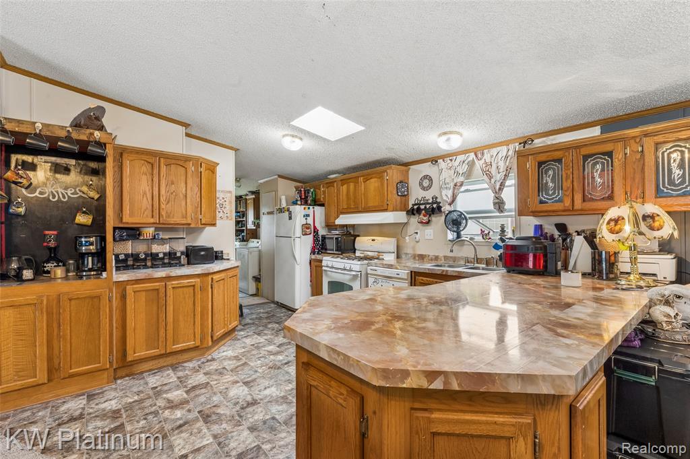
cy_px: 230
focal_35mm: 16
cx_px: 345
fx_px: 307
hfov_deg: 96.8
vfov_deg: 73.7
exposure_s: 1/3.33
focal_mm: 16
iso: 400
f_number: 14
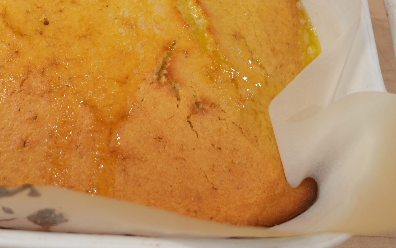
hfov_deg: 26.5
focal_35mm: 76
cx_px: 69
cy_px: 21
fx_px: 820
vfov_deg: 16.9
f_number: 4.5
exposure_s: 1/125
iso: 320
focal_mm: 29
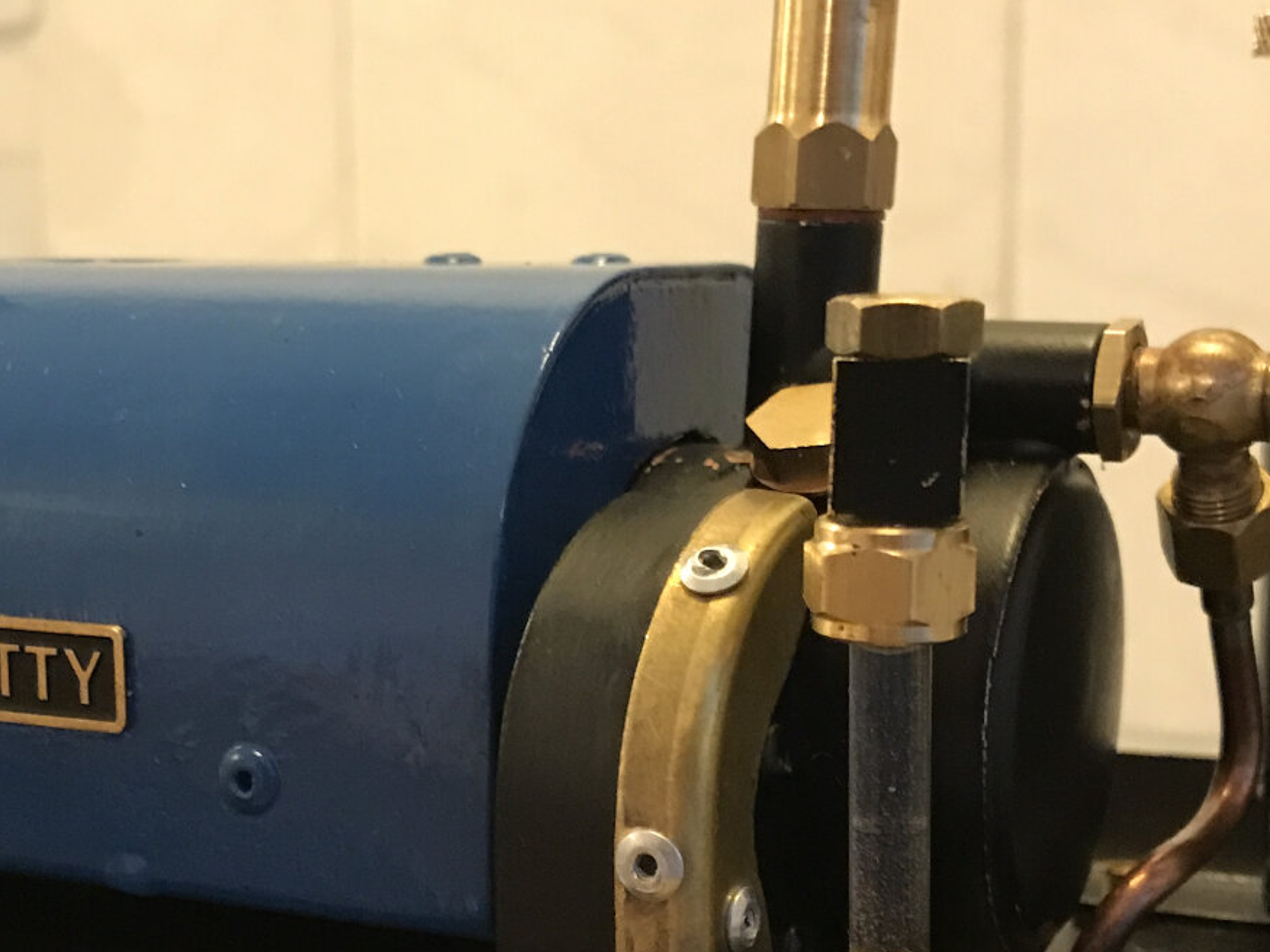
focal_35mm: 64
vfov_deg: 22.8
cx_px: 450
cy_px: 689
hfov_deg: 30.1
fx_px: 2348
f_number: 1.8
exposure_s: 1/14
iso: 100
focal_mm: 3.99
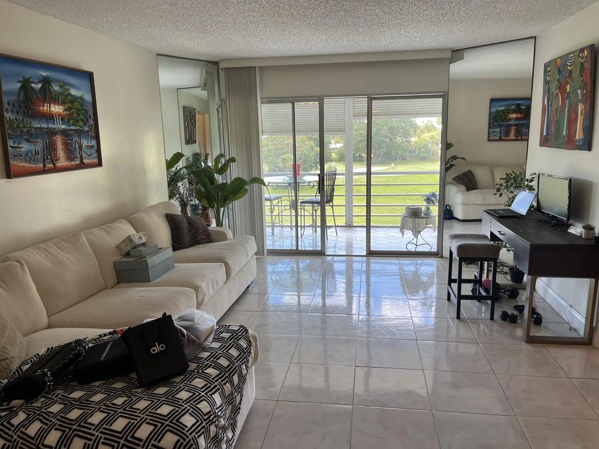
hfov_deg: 67.3
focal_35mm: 26
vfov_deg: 53.1
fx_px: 450
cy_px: 224
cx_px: 300
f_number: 1.6
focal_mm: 5.1
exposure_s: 1/120
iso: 50
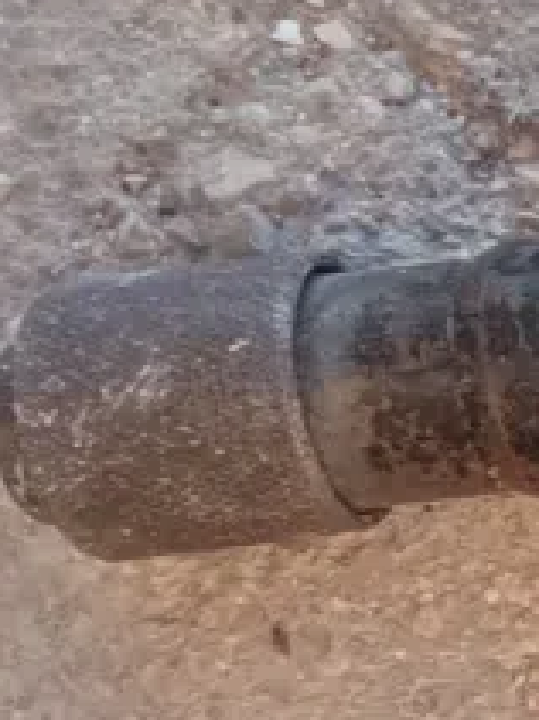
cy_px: 674
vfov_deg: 13.1
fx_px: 3097
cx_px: 1743
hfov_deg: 8.1
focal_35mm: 149
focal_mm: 3.64
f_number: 1.8
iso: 100
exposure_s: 1/215
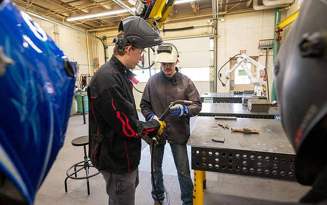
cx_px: 163
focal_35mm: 20
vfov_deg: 59.6
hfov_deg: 85.1
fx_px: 178
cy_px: 98
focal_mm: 19.5
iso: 2000
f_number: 4
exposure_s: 1/200
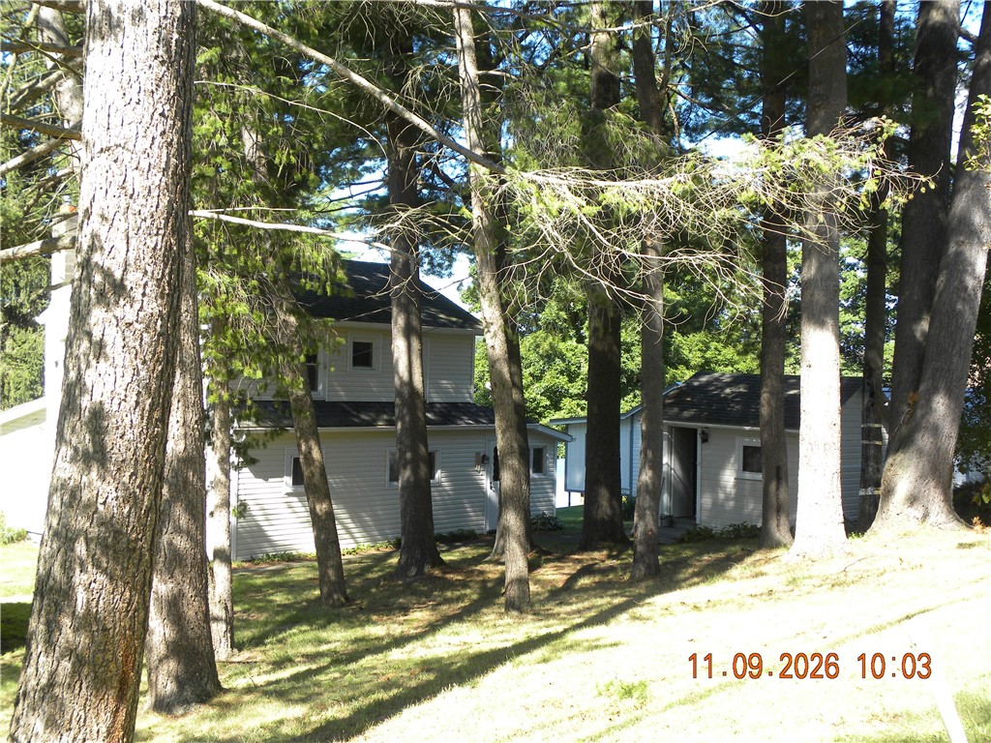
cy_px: 372
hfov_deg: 41.2
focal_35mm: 46
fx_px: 1317
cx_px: 496
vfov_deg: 31.5
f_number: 3.5
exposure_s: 1/120
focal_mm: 8.2
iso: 64
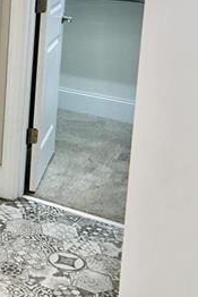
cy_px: 33
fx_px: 651
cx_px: -78
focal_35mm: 79
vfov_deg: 24.9
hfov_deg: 16.1
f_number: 8
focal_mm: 18
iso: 560
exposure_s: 1/30
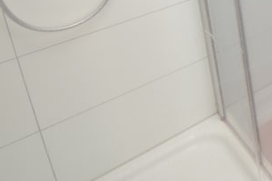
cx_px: 445
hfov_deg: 25.4
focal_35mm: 47
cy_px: -110
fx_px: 355
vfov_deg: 22.1
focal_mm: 8
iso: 200
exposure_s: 1/60
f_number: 5
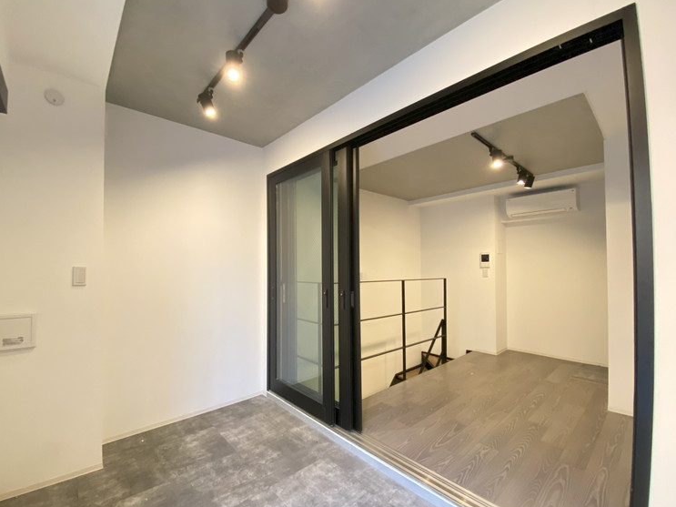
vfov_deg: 85.6
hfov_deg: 102.0
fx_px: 273
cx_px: 319
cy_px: 264
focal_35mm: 14
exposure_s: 1/50
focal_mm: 1.54
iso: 500
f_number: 2.4
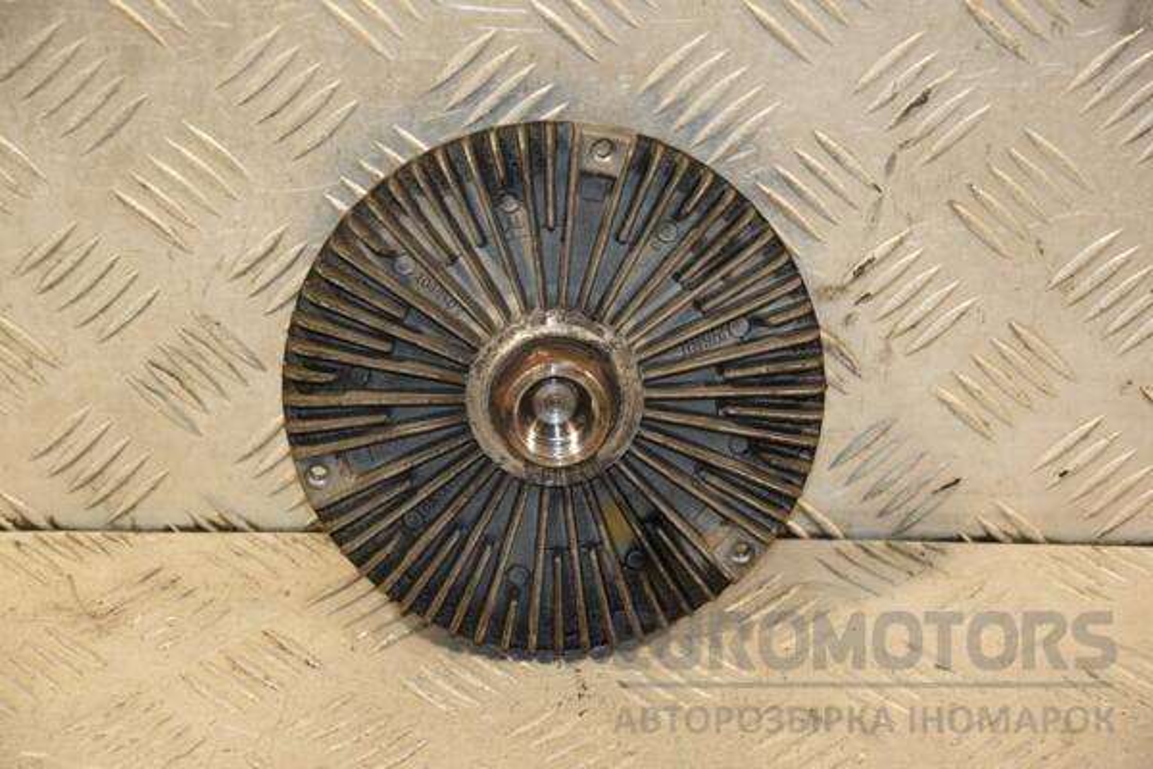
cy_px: 384
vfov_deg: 11.4
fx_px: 3843
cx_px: 576
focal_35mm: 120
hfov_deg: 17.1
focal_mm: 80
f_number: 5.3
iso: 800
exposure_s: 1/125
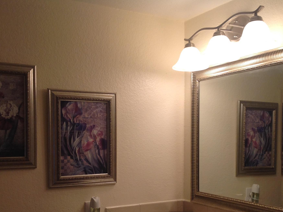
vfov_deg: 27.8
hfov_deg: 36.7
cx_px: 163
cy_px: 149
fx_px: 425
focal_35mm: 52
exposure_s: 1/40
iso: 64
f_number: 2.4
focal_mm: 4.28
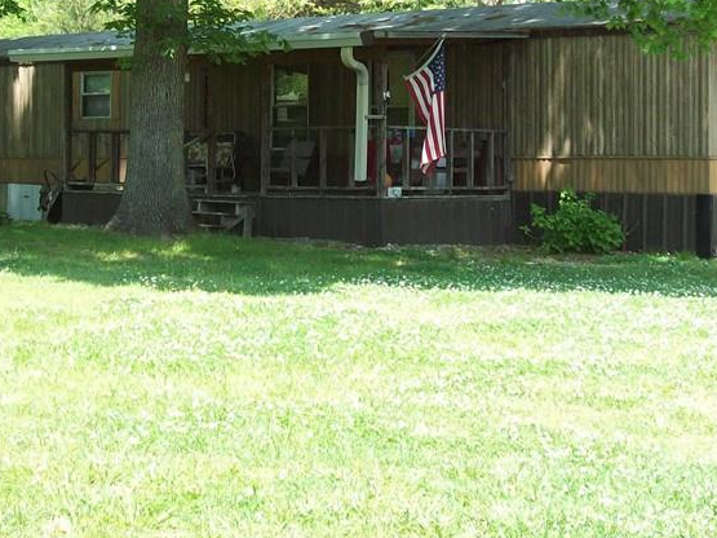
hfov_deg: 23.6
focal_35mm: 83
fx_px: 1719
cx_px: 337
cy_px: 147
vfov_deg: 17.7
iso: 80
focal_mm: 7.6
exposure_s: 1/215
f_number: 3
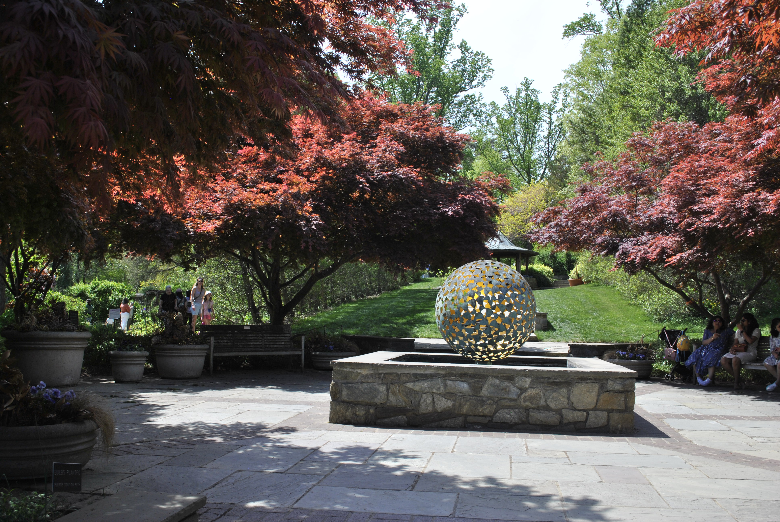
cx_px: 390
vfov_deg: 40.1
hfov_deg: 57.2
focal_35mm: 33
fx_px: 716
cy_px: 261
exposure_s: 1/200
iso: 100
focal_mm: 22
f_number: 8
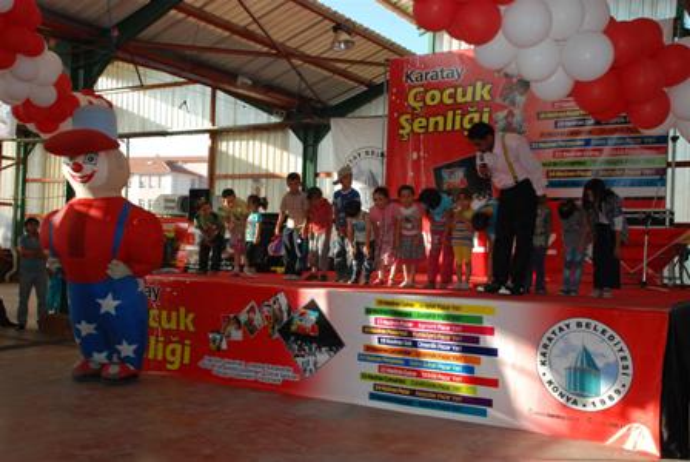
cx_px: 345
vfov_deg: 34.3
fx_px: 748
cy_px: 231
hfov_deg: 49.5
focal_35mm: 39
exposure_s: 1/200
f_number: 10
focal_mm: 26
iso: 640
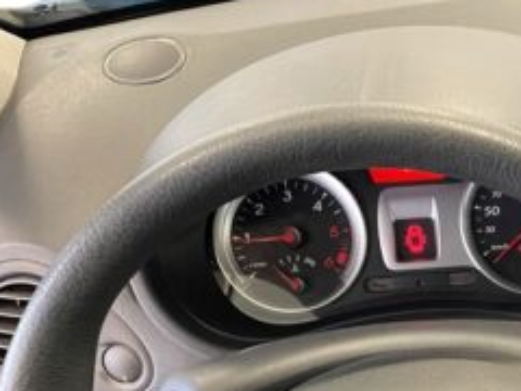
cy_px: 437
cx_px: 562
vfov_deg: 21.4
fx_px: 978
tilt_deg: -40.7
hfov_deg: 27.5
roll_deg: +2.3
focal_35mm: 65
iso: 640
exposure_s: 1/33
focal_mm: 4.2
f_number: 1.6
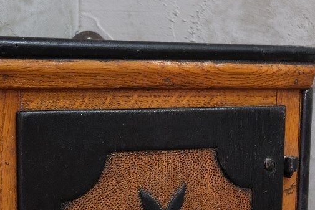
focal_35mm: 73
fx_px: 639
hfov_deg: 27.7
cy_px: 160
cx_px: 135
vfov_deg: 18.6
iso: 1250
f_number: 4
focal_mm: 19.2
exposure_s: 1/27
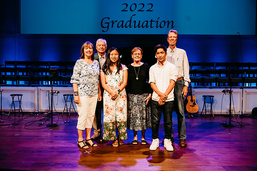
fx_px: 228
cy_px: 85
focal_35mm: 32
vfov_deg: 41.1
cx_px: 126
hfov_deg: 58.7
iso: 1000
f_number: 4
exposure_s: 1/200
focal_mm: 31
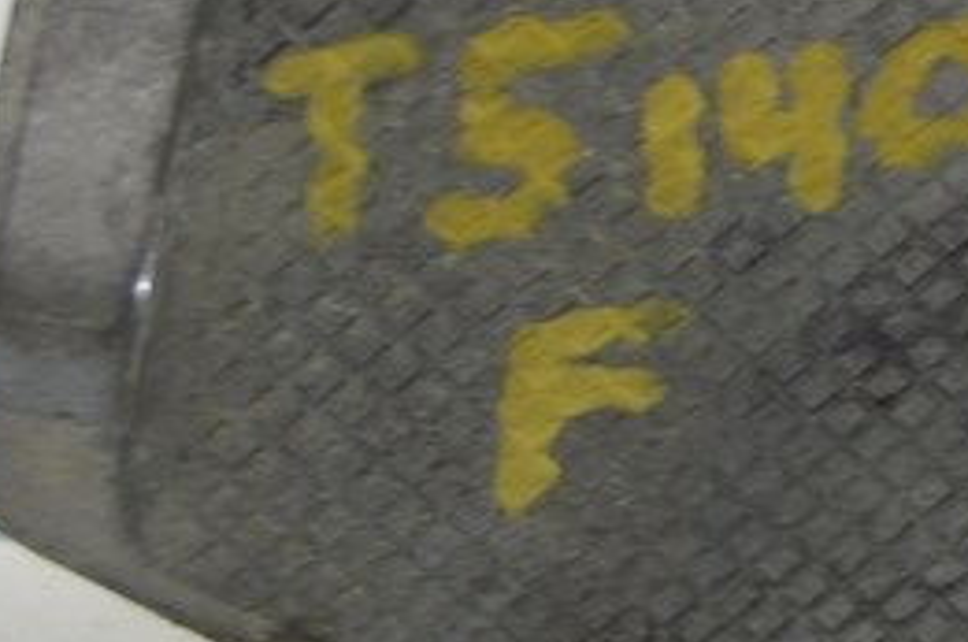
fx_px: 7111
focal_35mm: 265
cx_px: 1257
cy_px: 169
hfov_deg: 7.7
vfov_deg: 5.2
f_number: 5.6
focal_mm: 45
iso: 400
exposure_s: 1/20
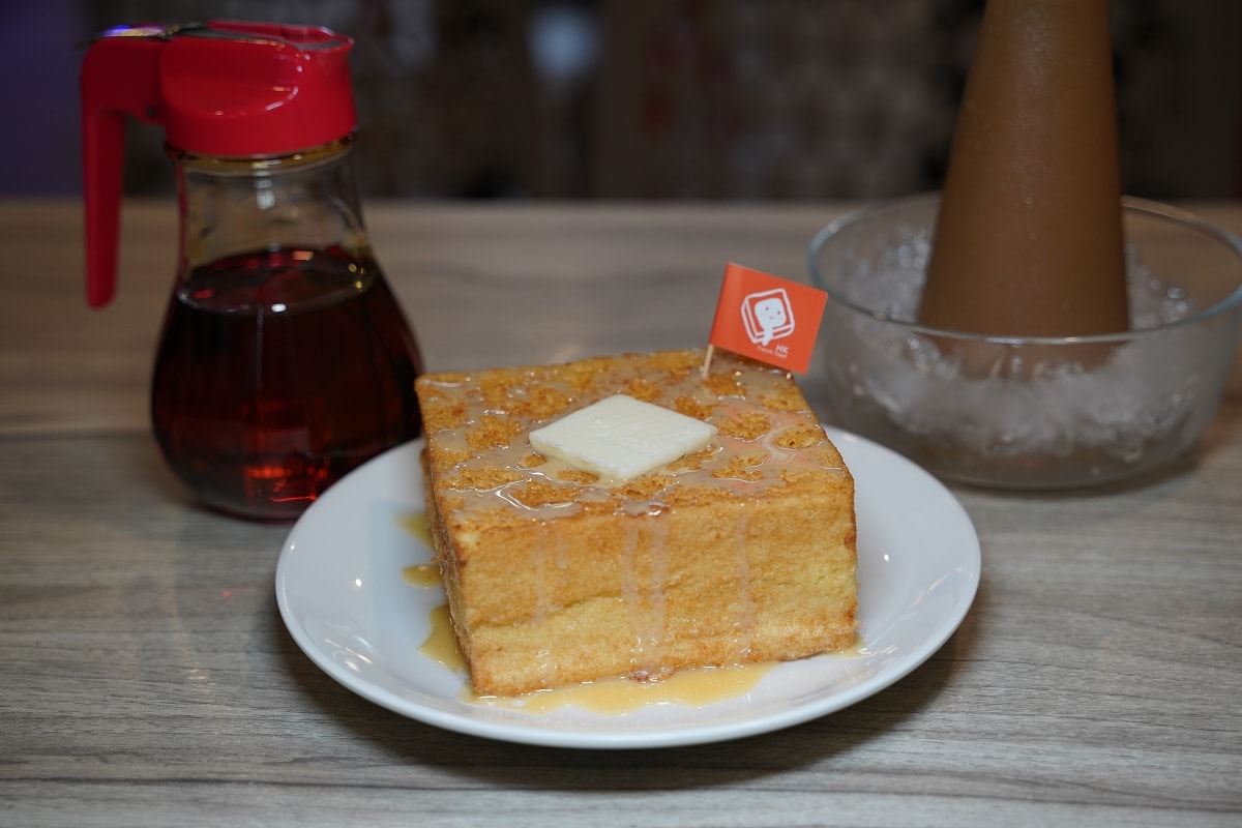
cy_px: 414
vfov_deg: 23.4
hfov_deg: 34.5
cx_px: 621
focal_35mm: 58
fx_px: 2001
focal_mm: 58
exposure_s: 1/160
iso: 640
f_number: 4
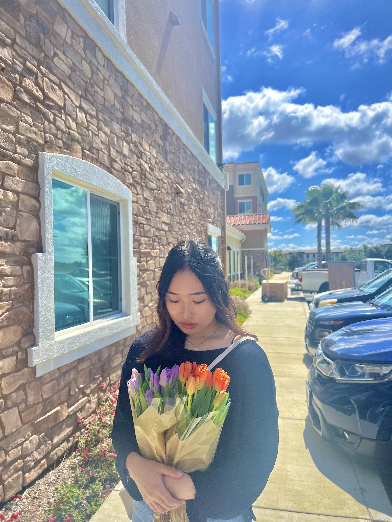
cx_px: 196
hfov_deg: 53.1
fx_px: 393
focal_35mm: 26
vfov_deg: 67.3
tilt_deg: +0.6
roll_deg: +1.7
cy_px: 261
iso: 50
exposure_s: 1/4630
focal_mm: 5.7
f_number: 1.5
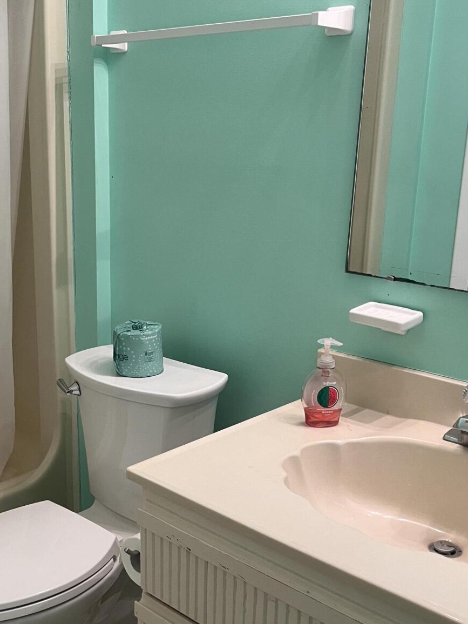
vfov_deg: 42.0
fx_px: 811
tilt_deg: -17.4
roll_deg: +0.1
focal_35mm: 45
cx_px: 110
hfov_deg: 31.5
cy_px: 361
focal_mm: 5.7
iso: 125
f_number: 1.5
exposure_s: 1/60
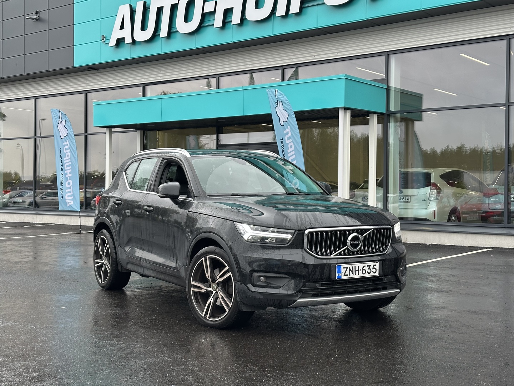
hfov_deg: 39.7
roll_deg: -0.6
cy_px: 193
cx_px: 257
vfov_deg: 30.3
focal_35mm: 48
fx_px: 713
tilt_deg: +0.5
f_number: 1.78
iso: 64
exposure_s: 1/240
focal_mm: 6.86
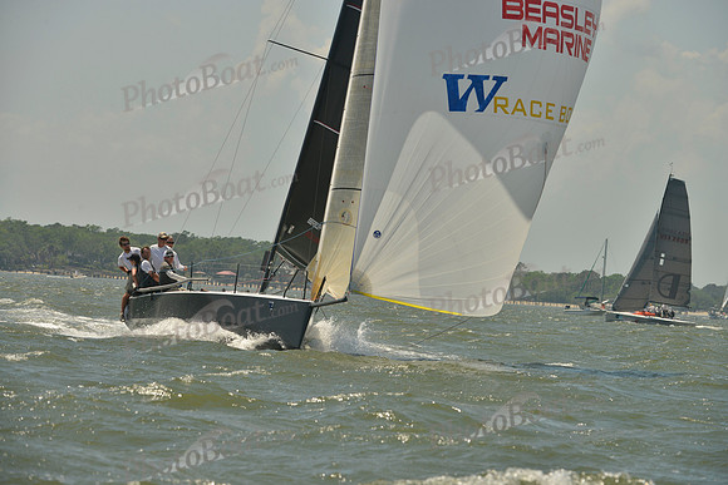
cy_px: 242
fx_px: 4450
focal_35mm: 220
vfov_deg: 6.2
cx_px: 364
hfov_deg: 9.4
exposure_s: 1/1250
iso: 280
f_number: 10
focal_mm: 220
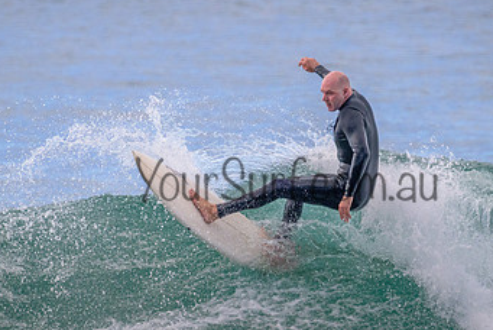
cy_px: 167
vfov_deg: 1.0
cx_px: 285
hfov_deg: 1.5
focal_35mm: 1359
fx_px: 18626
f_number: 13
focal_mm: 800
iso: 2000
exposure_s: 1/2000
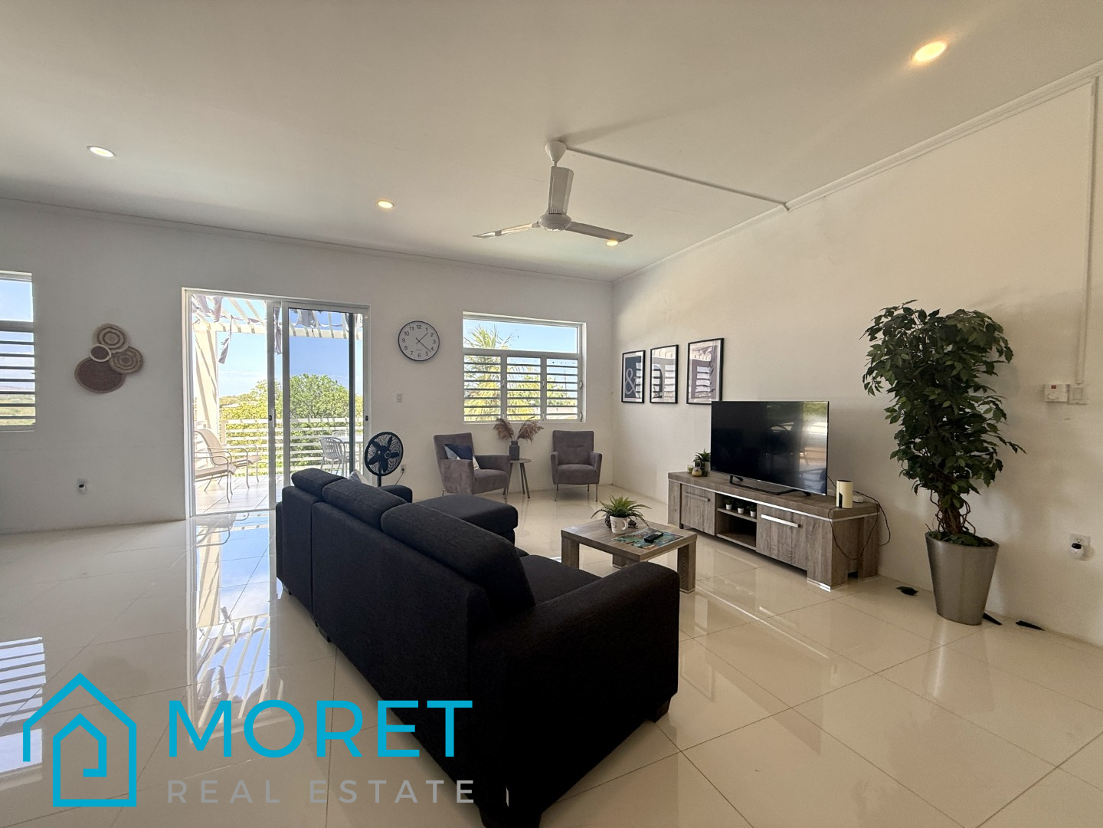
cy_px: 414
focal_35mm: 14
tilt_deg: -1.7
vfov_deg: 85.7
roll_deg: -1.3
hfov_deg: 102.1
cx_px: 552
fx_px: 446
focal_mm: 2.22
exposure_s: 1/137
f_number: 2.2
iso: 64
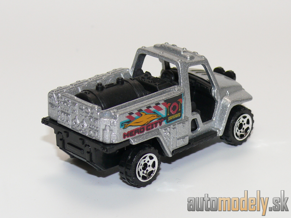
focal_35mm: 139
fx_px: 1169
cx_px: 146
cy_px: 109
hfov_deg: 14.2
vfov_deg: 10.7
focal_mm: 16.4
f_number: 4
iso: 100
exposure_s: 1/30
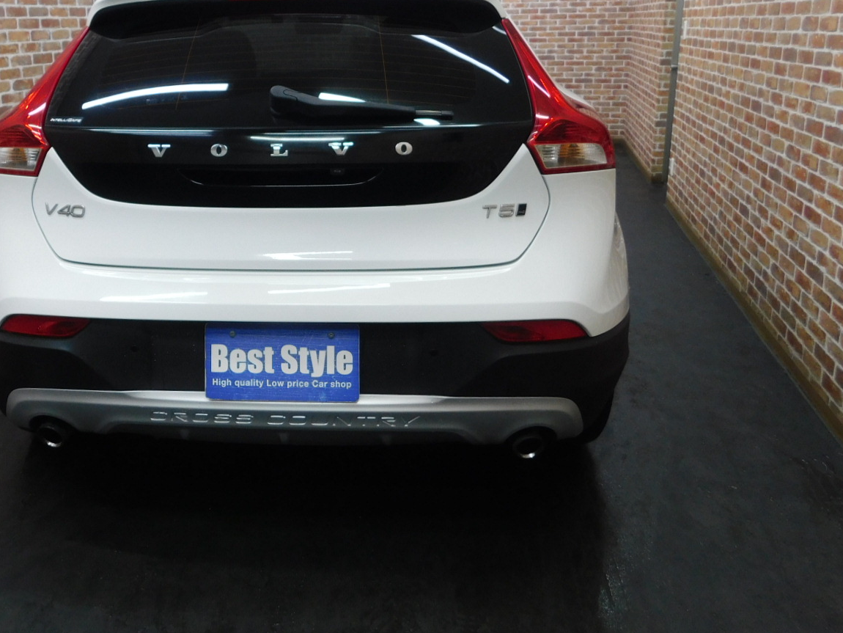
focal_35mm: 32
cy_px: 214
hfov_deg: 55.6
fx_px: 779
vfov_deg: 43.6
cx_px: 279
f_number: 3
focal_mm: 4
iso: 180
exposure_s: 1/30
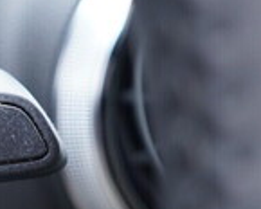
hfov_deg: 13.3
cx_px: -232
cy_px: 120
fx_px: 989
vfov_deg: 12.1
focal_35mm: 128
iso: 500
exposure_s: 1/40
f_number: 2.8
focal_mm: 24
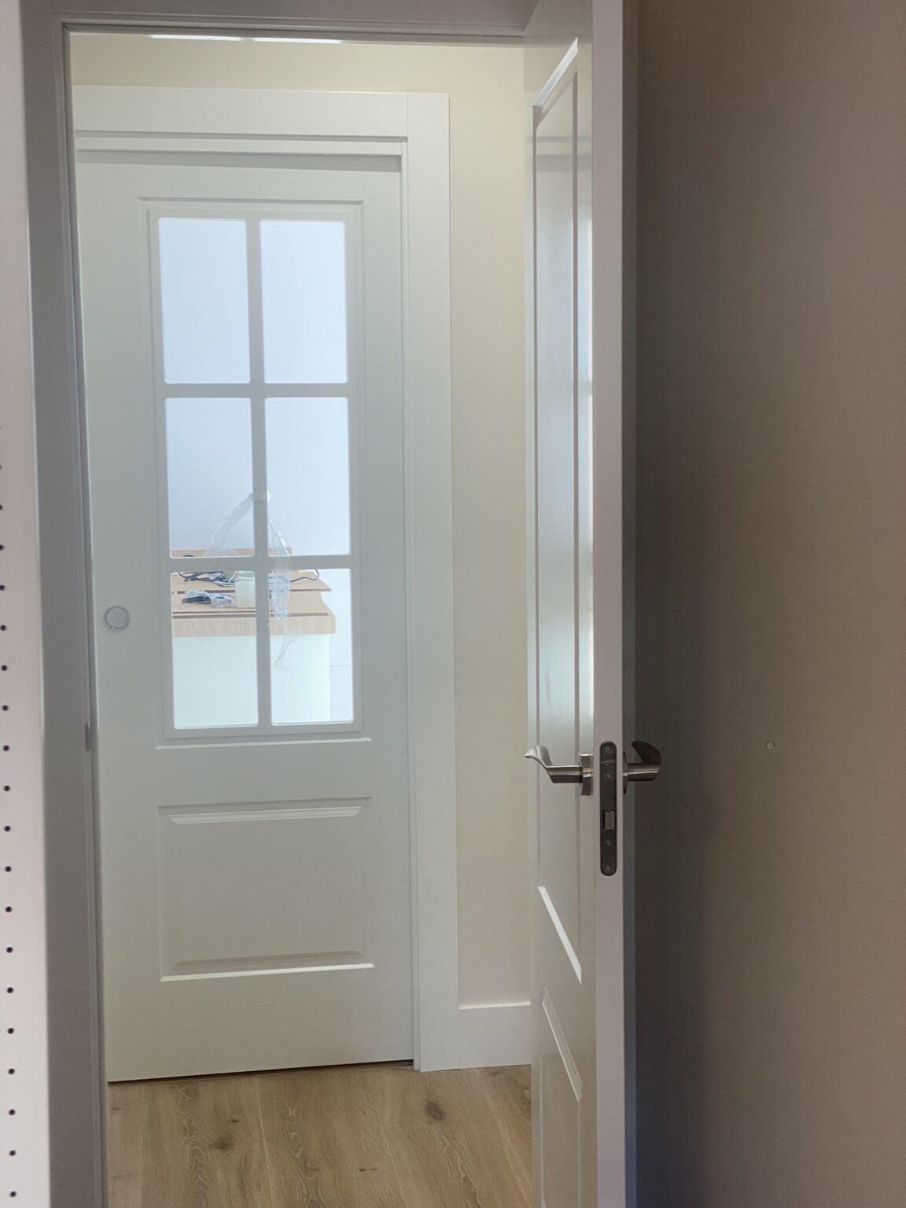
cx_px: 453
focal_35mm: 52
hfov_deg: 28.0
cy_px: 604
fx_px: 1815
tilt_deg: -5.7
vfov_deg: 36.8
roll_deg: +0.2
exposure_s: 1/100
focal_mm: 6
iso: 100
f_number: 2
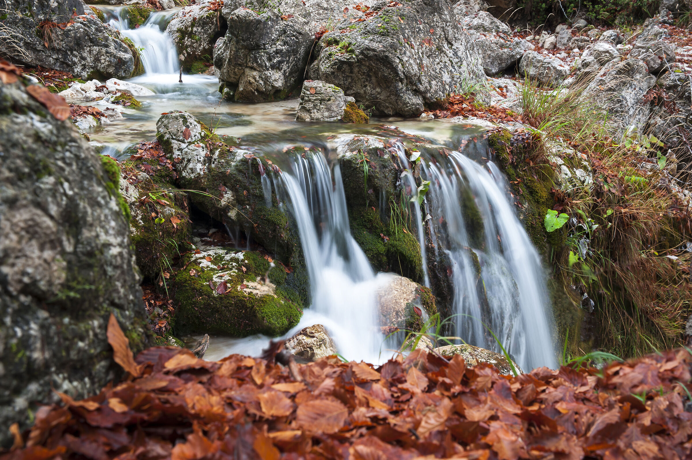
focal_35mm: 46
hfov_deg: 42.8
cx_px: 346
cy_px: 230
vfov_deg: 29.2
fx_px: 884
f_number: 11
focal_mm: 46
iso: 200
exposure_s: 1/1.67
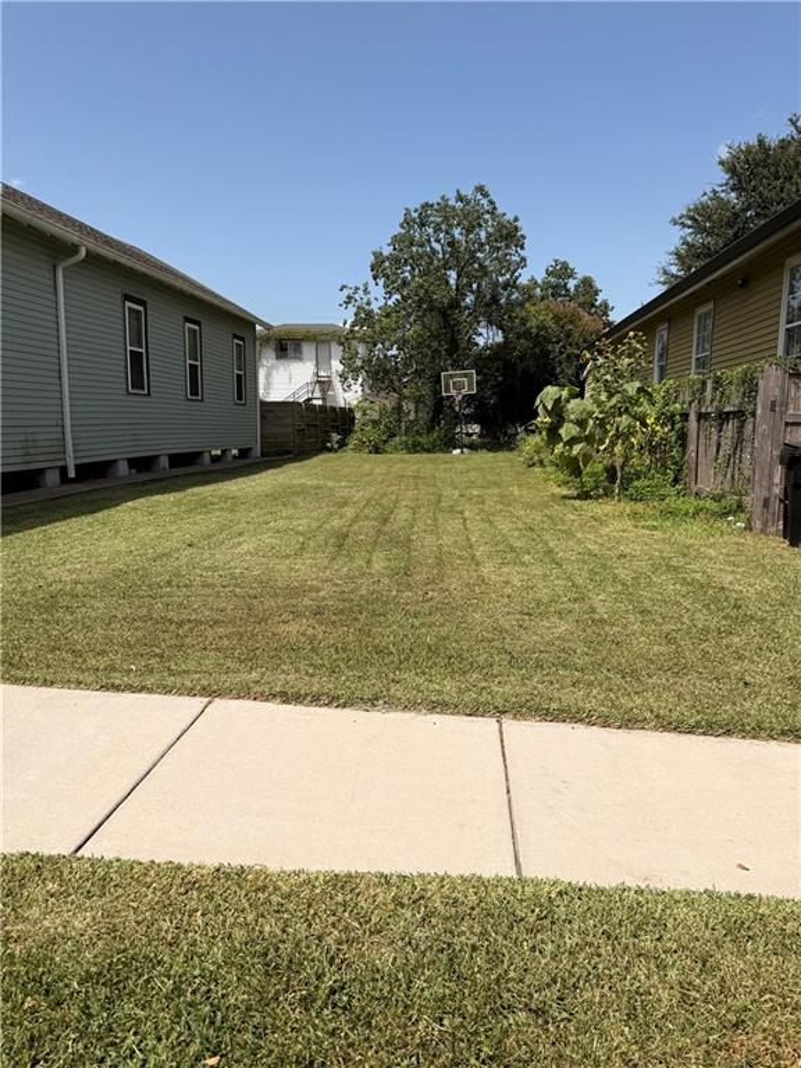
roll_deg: -0.6
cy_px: 534
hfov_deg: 56.8
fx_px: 740
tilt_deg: -8.8
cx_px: 400
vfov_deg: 71.6
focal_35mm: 24
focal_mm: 6.76
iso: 80
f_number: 1.78
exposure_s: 1/6711
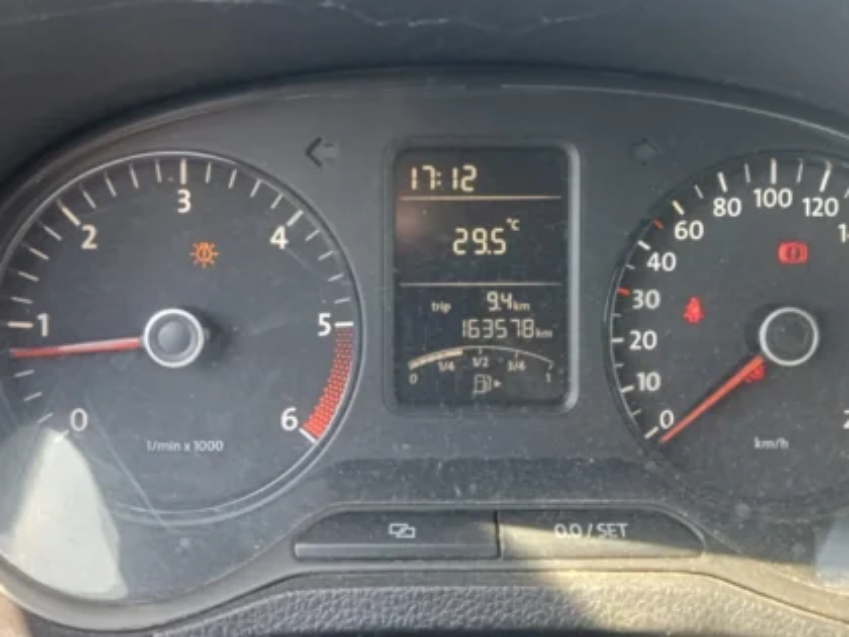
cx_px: 414
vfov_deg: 35.9
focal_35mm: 40
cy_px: 273
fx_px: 981
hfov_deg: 46.8
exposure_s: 1/33.3
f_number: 2.2
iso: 121
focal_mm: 3.46
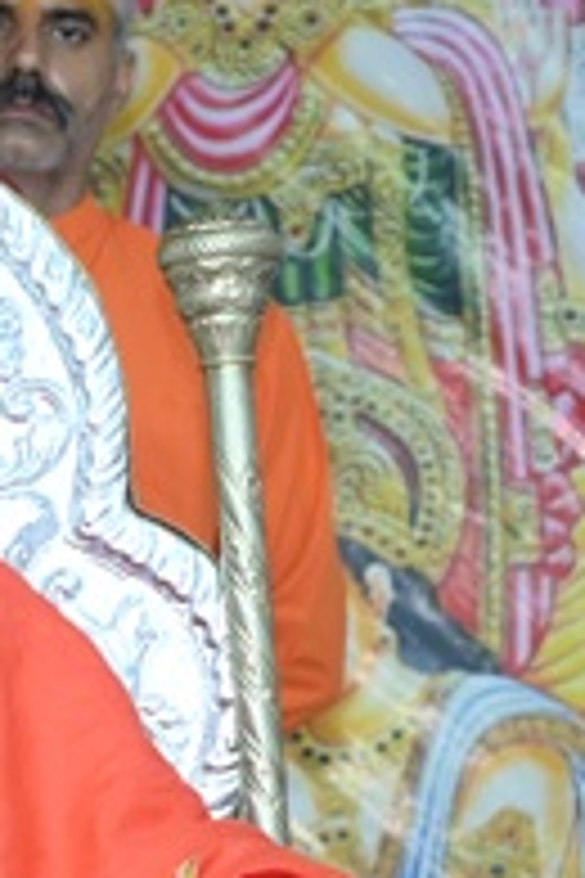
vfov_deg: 9.5
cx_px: -310
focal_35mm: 216
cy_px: 696
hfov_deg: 6.3
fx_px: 5265
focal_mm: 70
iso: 1000
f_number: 4
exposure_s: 1/125
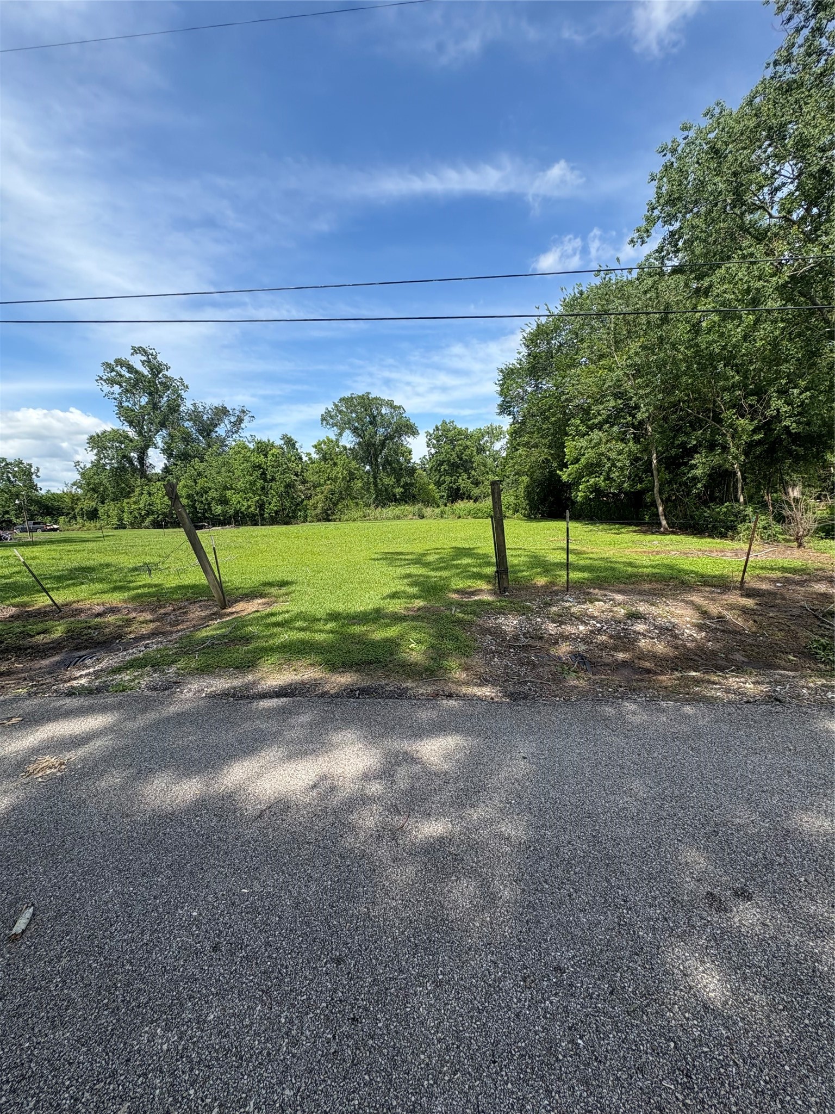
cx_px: 418
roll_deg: +1.3
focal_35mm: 14
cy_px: 557
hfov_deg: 85.7
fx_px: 450
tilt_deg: -5.5
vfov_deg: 102.1
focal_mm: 2.22
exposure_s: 1/1198
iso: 50
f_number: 2.2
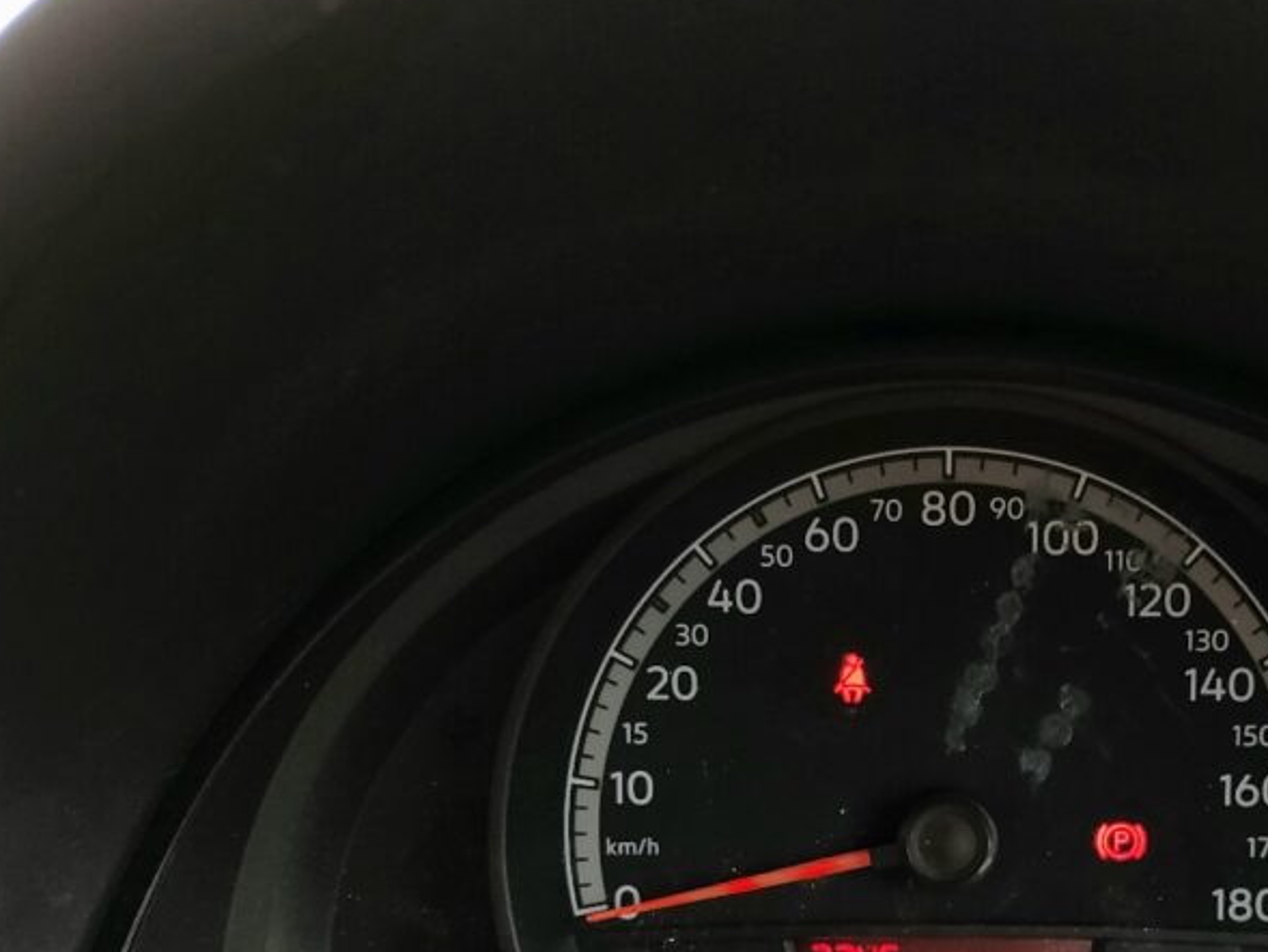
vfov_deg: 34.6
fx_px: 1466
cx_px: 936
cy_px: 797
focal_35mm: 40
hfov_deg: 45.3
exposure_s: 1/50.3
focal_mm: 6.4
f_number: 1.8
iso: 125
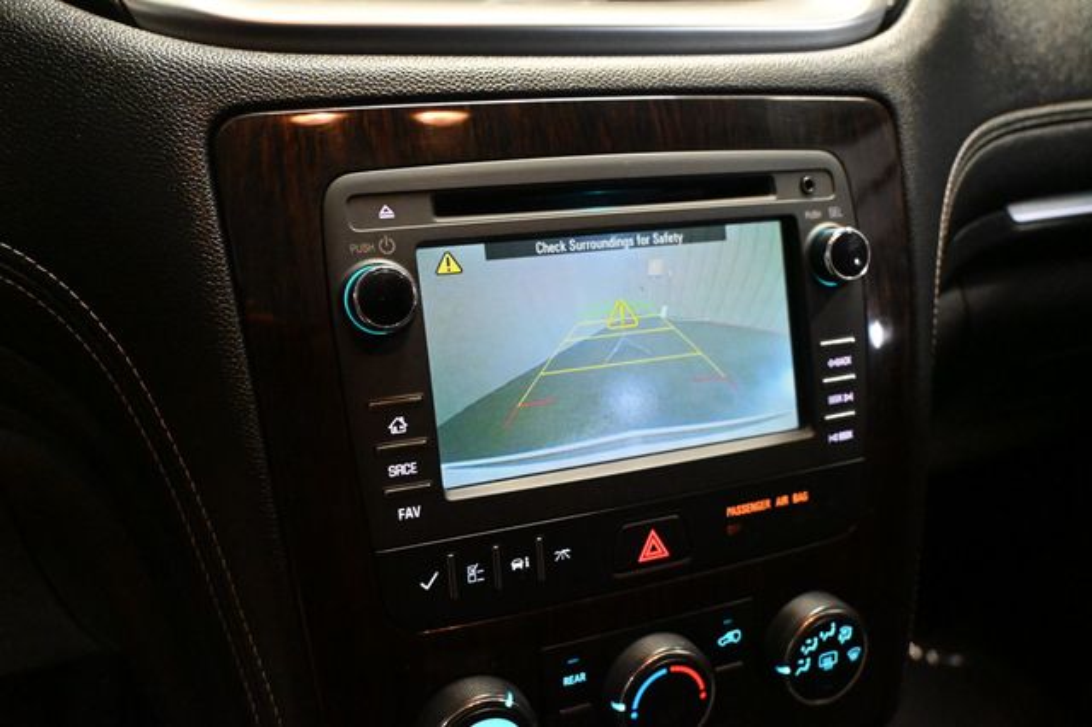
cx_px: 546
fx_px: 909
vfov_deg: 43.6
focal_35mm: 30
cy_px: 364
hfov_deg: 62.0
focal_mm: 20
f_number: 3.8
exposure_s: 1/60
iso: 8000
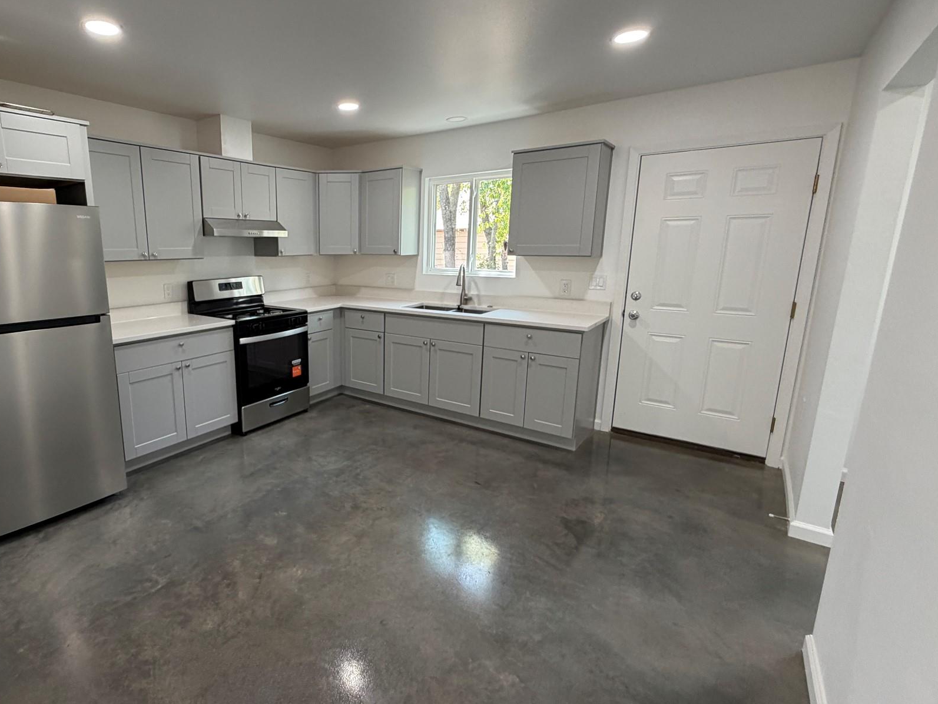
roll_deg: +2.1
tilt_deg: -6.0
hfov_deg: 85.7
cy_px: 337
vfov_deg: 71.6
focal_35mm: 18
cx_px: 340
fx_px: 488
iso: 200
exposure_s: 1/60
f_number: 2.2
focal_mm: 2.22
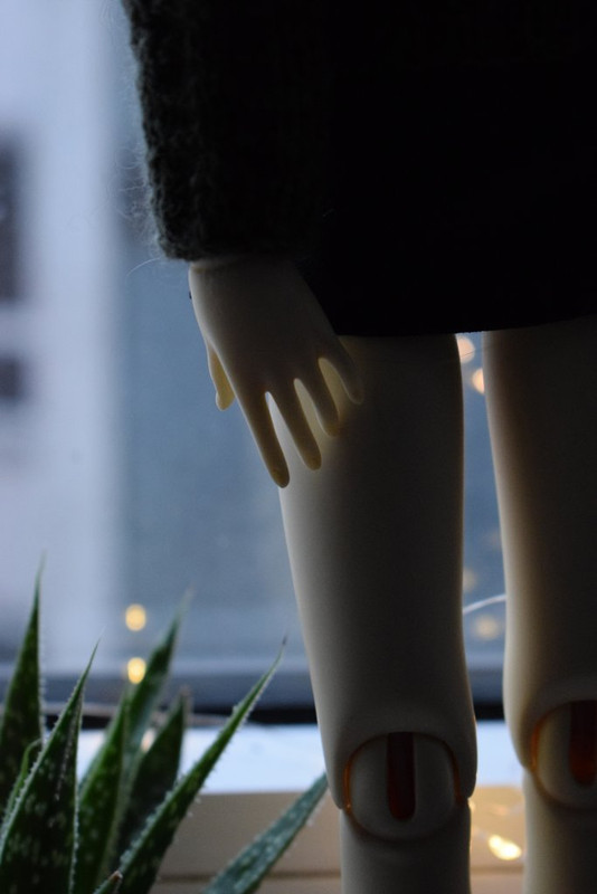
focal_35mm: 82
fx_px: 2050
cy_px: 447
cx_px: 298
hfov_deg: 16.6
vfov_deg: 24.6
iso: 3200
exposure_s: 1/50
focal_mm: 55
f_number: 5.6
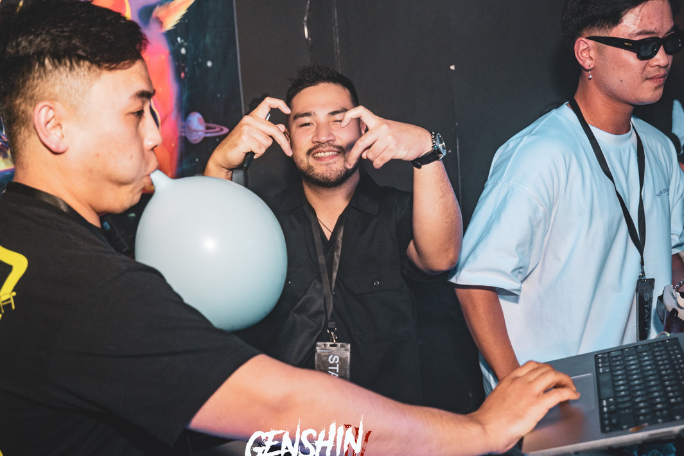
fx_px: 798
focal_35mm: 42
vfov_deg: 31.9
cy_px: 248
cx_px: 293
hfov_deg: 46.3
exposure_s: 1/60
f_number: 2.8
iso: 1250
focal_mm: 34.1
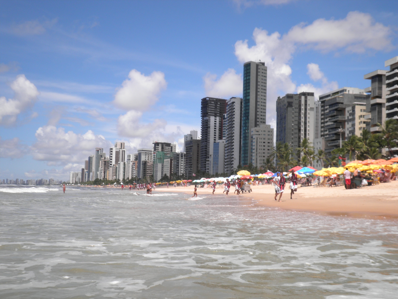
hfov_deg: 43.9
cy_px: 150
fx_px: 494
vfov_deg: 33.6
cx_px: 199
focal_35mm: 43
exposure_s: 1/125
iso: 64
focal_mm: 7.6
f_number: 10.1
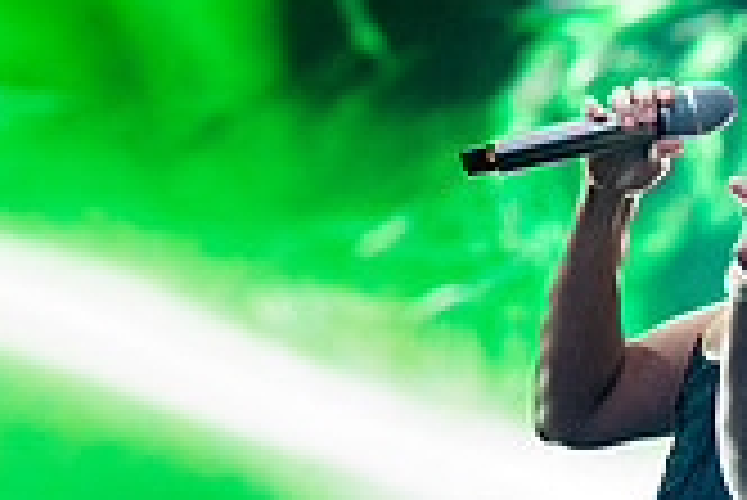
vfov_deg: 2.6
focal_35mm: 525
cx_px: 774
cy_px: 390
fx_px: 10903
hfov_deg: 3.9
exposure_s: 1/1000
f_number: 3.5
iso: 640
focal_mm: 150
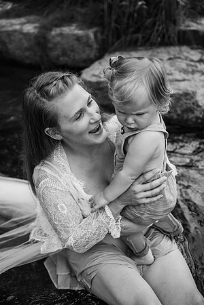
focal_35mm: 37
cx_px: 102
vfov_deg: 51.9
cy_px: 152
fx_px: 314
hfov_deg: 35.9
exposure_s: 1/1000
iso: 500
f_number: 2.8
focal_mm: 37
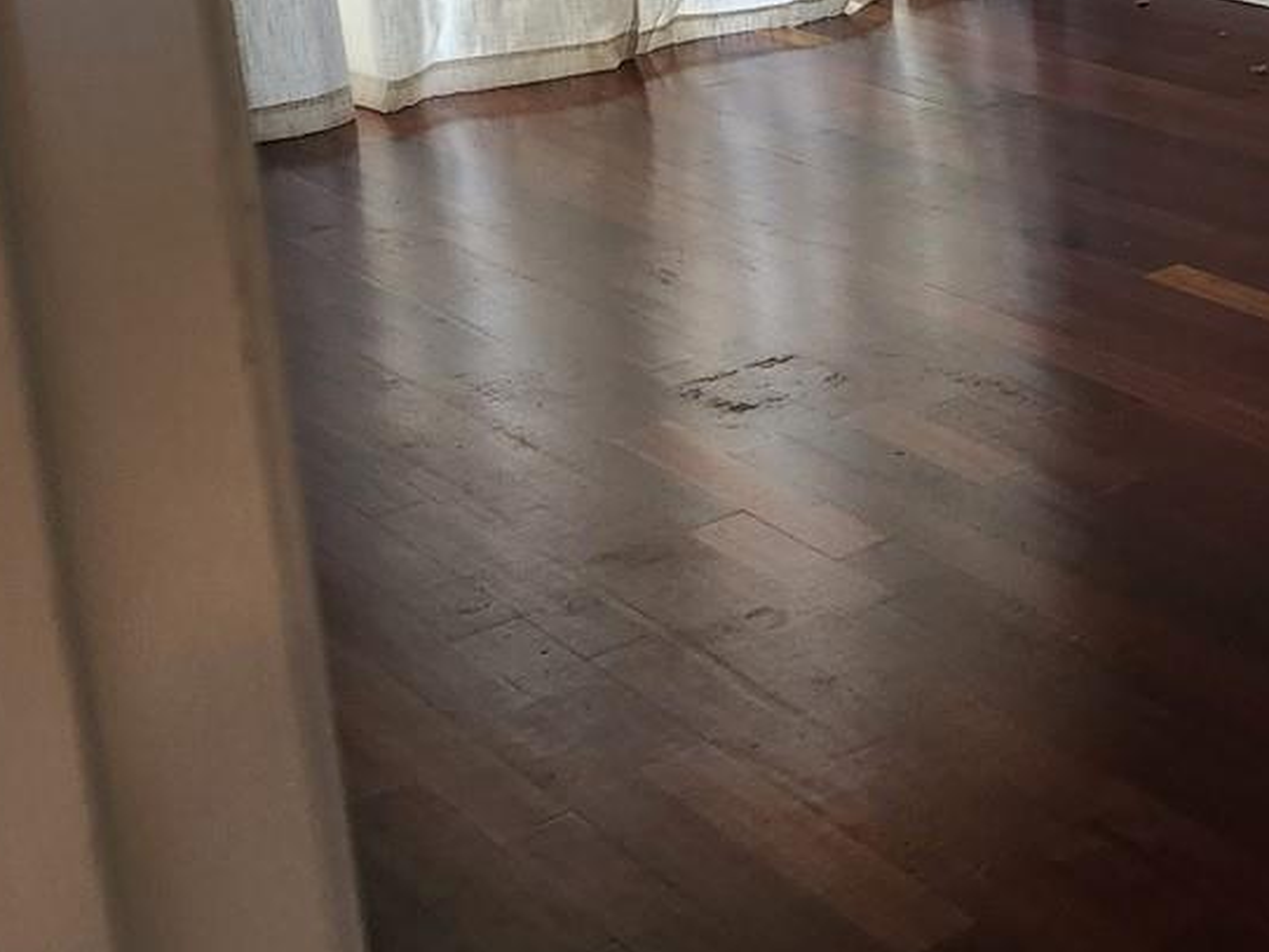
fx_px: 2493
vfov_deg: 20.5
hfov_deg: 23.5
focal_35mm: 68
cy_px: -134
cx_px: 1844
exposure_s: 1/100
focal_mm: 5.4
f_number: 1.8
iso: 320
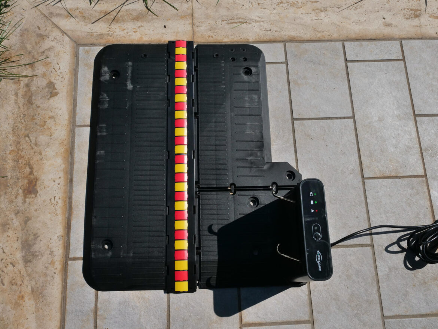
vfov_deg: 41.8
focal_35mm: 34
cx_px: 219
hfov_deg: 53.9
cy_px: 164
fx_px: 430
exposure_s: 1/1300
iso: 400
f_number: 10
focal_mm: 17
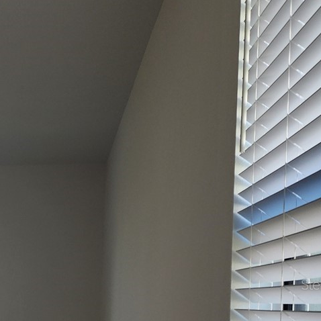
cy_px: 284
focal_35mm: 68
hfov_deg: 21.1
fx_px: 713
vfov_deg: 24.7
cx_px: -173
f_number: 1.8
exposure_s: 1/180
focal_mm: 6.4
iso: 50
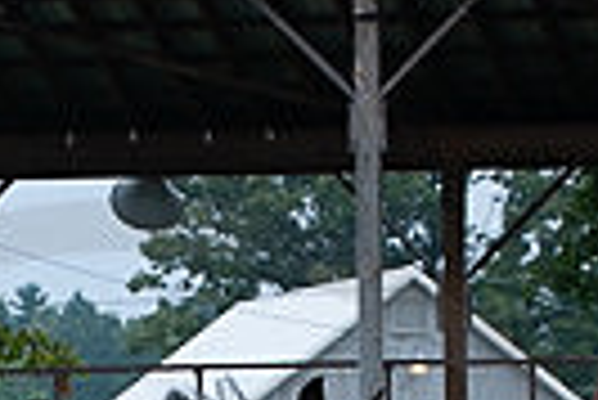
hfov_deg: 4.7
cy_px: 748
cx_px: 108
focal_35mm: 439
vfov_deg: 3.1
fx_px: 7300
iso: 1400
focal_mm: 116
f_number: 5.6
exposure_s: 1/1250
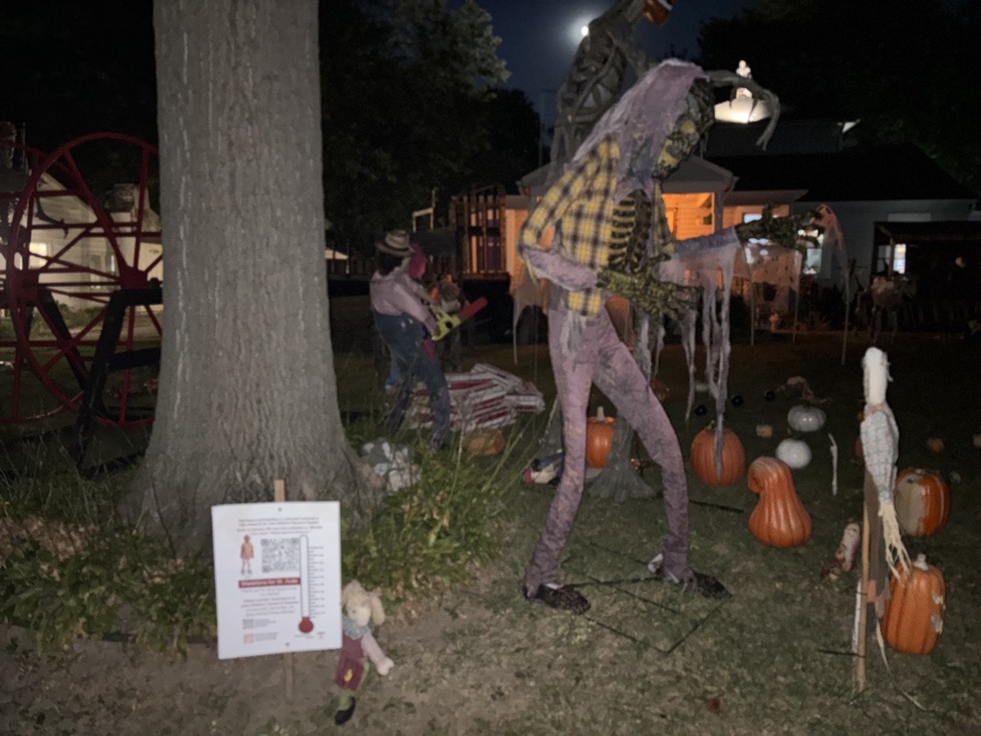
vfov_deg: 53.1
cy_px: 368
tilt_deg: -5.9
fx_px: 737
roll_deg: -0.7
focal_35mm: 26
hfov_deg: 67.3
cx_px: 490
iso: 500
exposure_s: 1/4
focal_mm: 5.96
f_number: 1.6
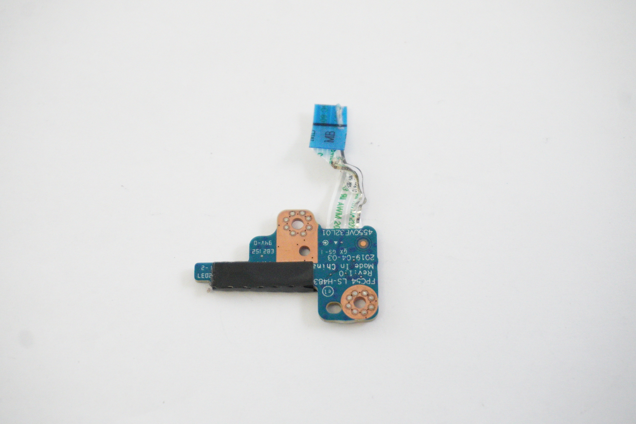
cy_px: 212
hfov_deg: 26.7
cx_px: 316
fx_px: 1342
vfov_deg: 17.9
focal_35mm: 76
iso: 6400
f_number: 5.6
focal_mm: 50
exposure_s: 1/320
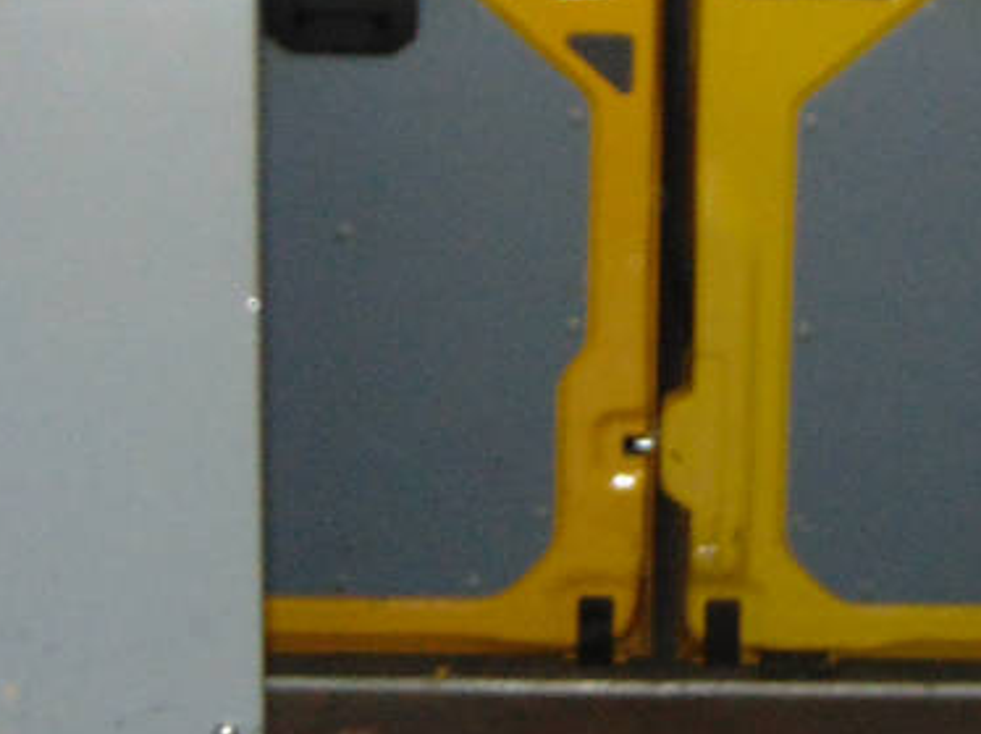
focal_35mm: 107
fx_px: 3030
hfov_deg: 18.1
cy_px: 280
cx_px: 881
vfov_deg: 13.8
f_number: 3
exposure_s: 1/30
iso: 200
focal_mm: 4.5
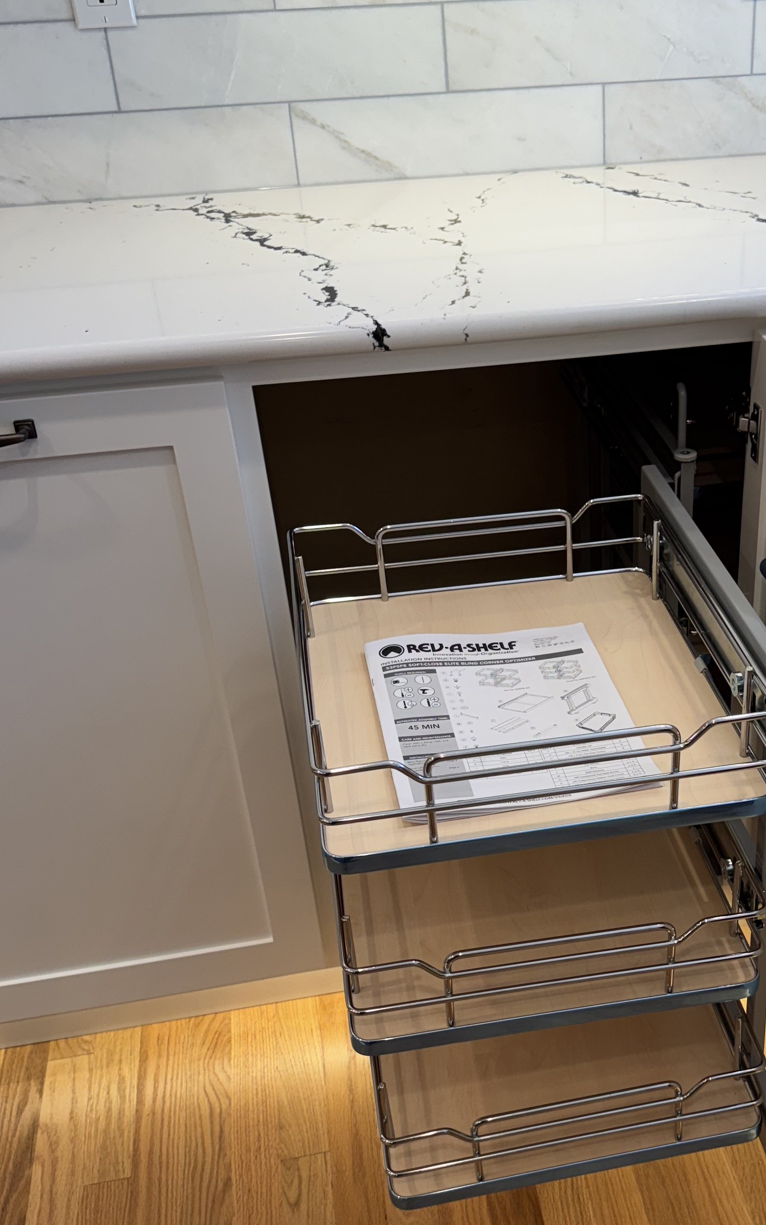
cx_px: 561
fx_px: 1303
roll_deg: +2.4
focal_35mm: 39
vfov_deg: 50.0
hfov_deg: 32.2
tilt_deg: -33.4
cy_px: 747
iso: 64
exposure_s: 1/185
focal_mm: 6.76
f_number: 1.78
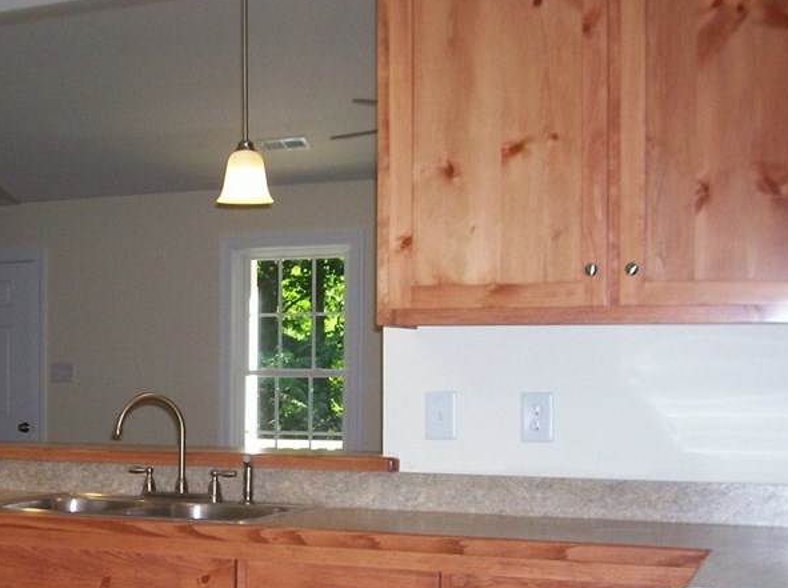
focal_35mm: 59
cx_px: 124
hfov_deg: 31.6
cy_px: 449
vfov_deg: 24.4
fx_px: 1341
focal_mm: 5.6
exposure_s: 1/112
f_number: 2.7
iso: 140
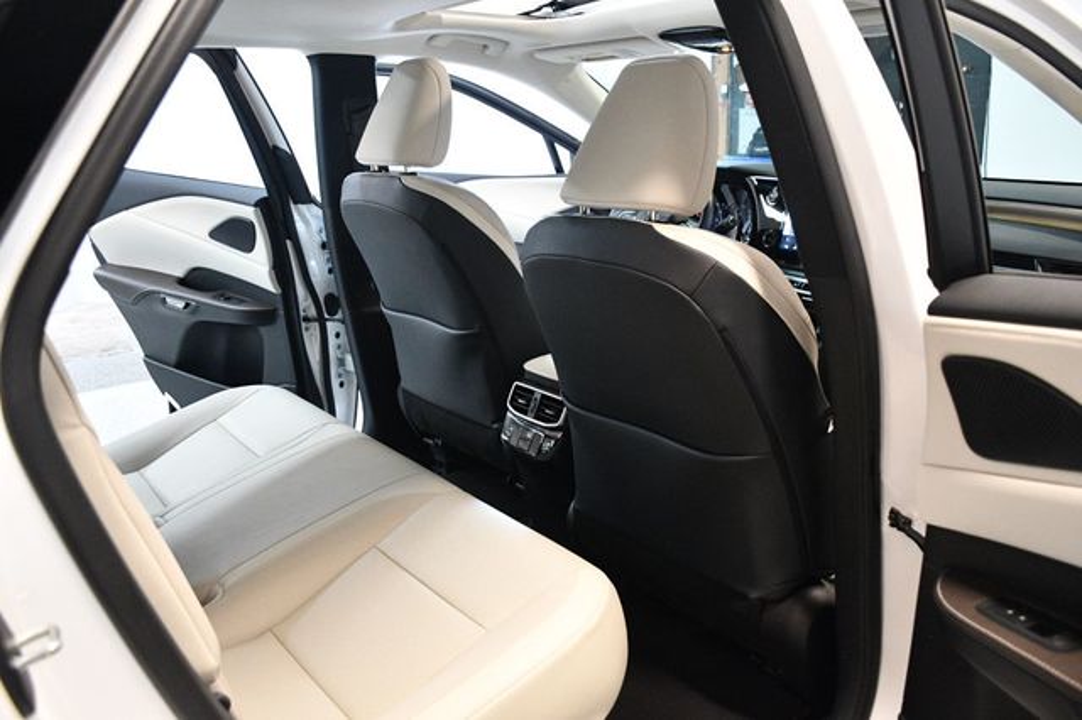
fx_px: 901
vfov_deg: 43.6
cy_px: 360
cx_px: 541
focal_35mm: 30
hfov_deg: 62.0
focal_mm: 20
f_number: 3.5
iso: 3200
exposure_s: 1/80
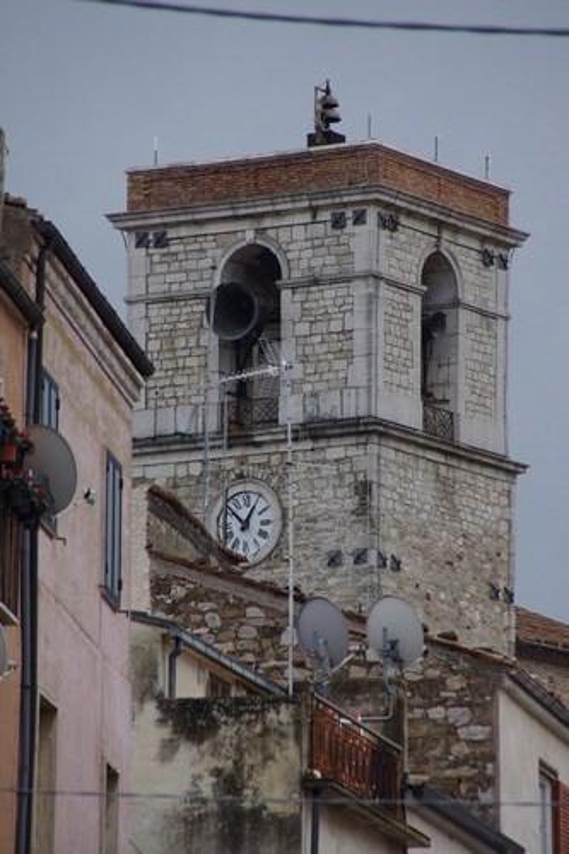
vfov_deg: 5.5
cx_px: 284
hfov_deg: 3.7
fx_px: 8896
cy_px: 427
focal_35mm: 375
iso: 320
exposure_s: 1/250
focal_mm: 250
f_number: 8
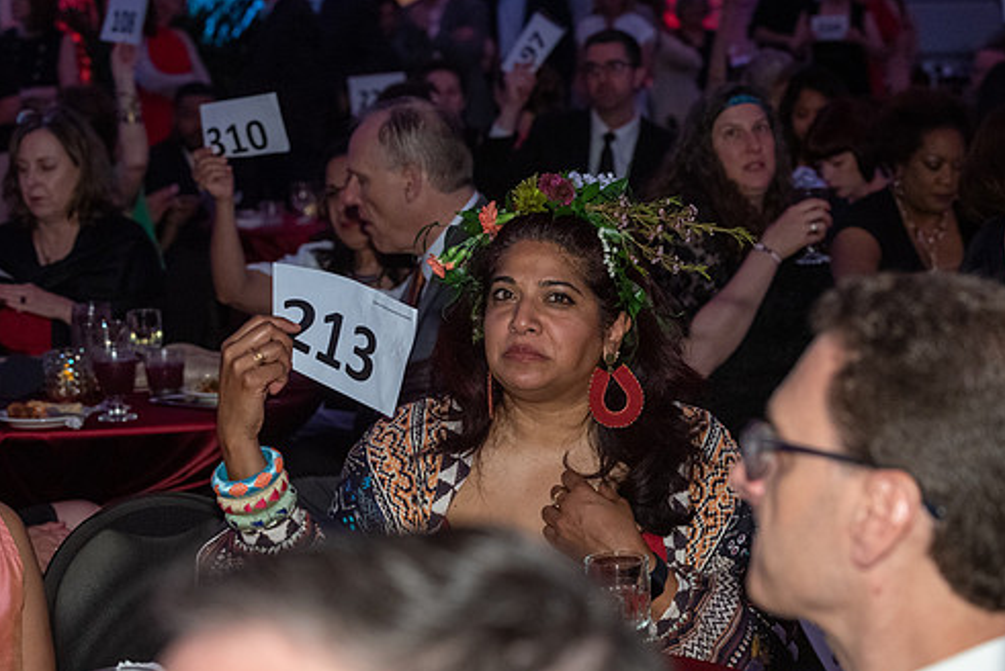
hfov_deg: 23.9
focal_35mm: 85
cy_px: 394
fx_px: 2374
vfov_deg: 16.1
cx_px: 542
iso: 1600
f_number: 4
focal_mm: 70
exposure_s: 1/160
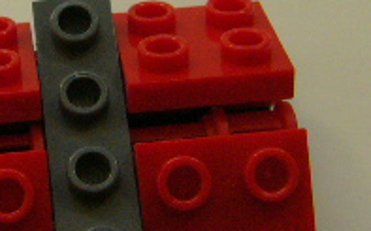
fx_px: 1253
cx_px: 11
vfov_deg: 10.6
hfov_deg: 16.5
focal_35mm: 124
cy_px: 92
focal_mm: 6
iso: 200
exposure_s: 1/50
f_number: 2.8
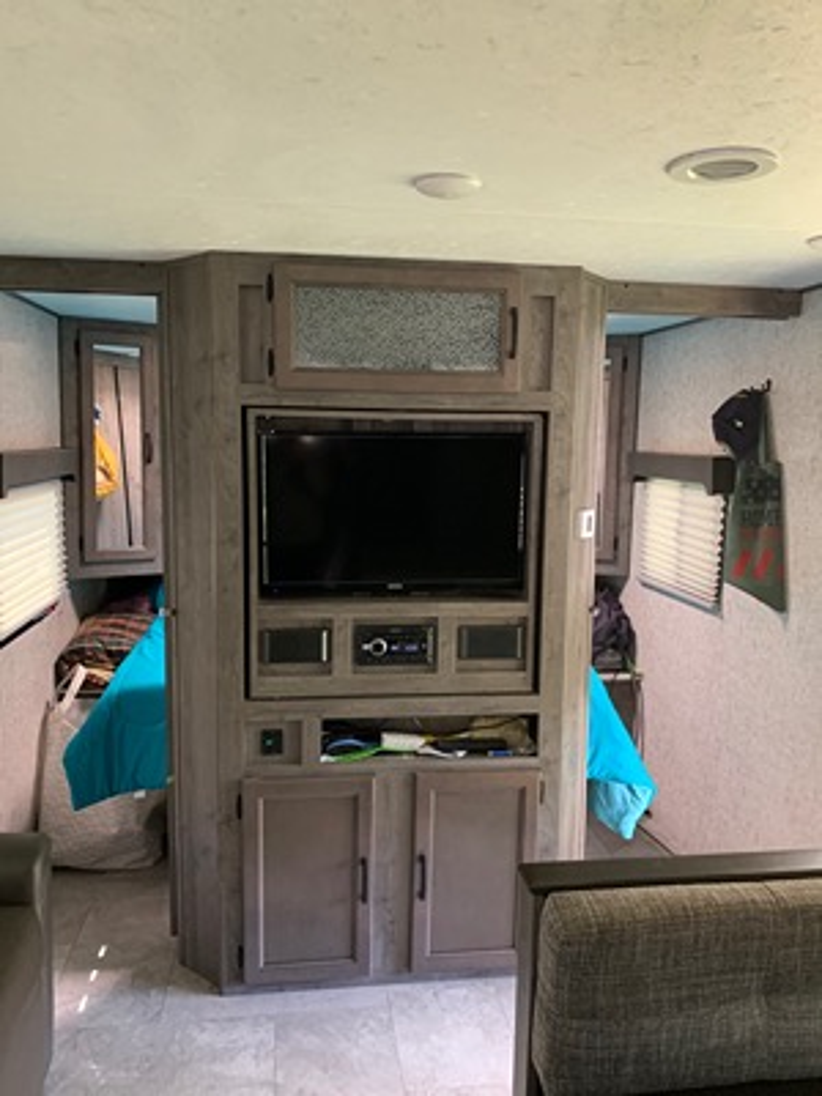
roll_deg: -0.5
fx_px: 823
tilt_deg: -5.3
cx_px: 411
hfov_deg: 53.1
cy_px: 548
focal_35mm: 26
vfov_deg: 67.3
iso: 400
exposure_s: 1/40
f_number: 1.8
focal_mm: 4.25
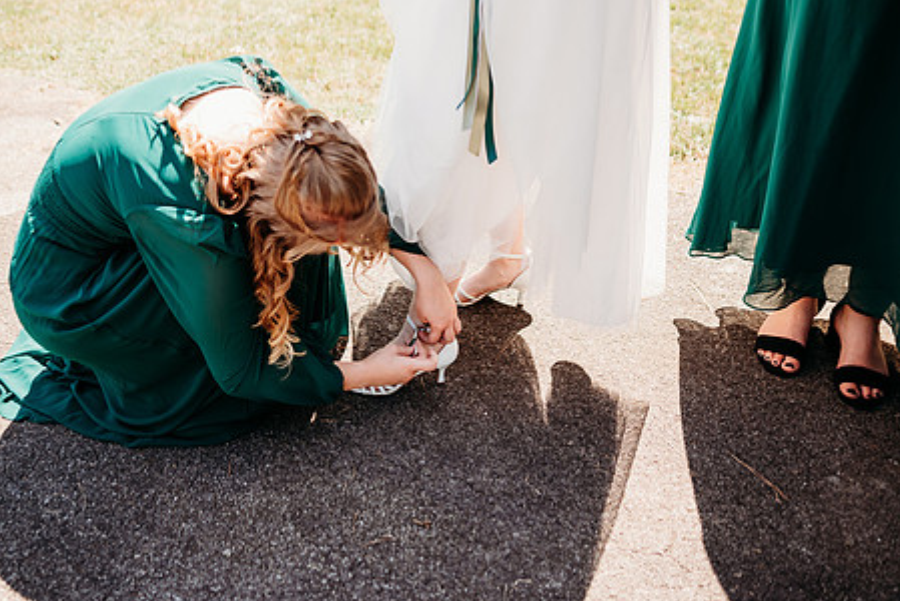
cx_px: 389
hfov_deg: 60.0
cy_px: 255
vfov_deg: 42.3
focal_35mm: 31
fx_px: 775
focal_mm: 24
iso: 100
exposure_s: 1/800
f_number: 2.2
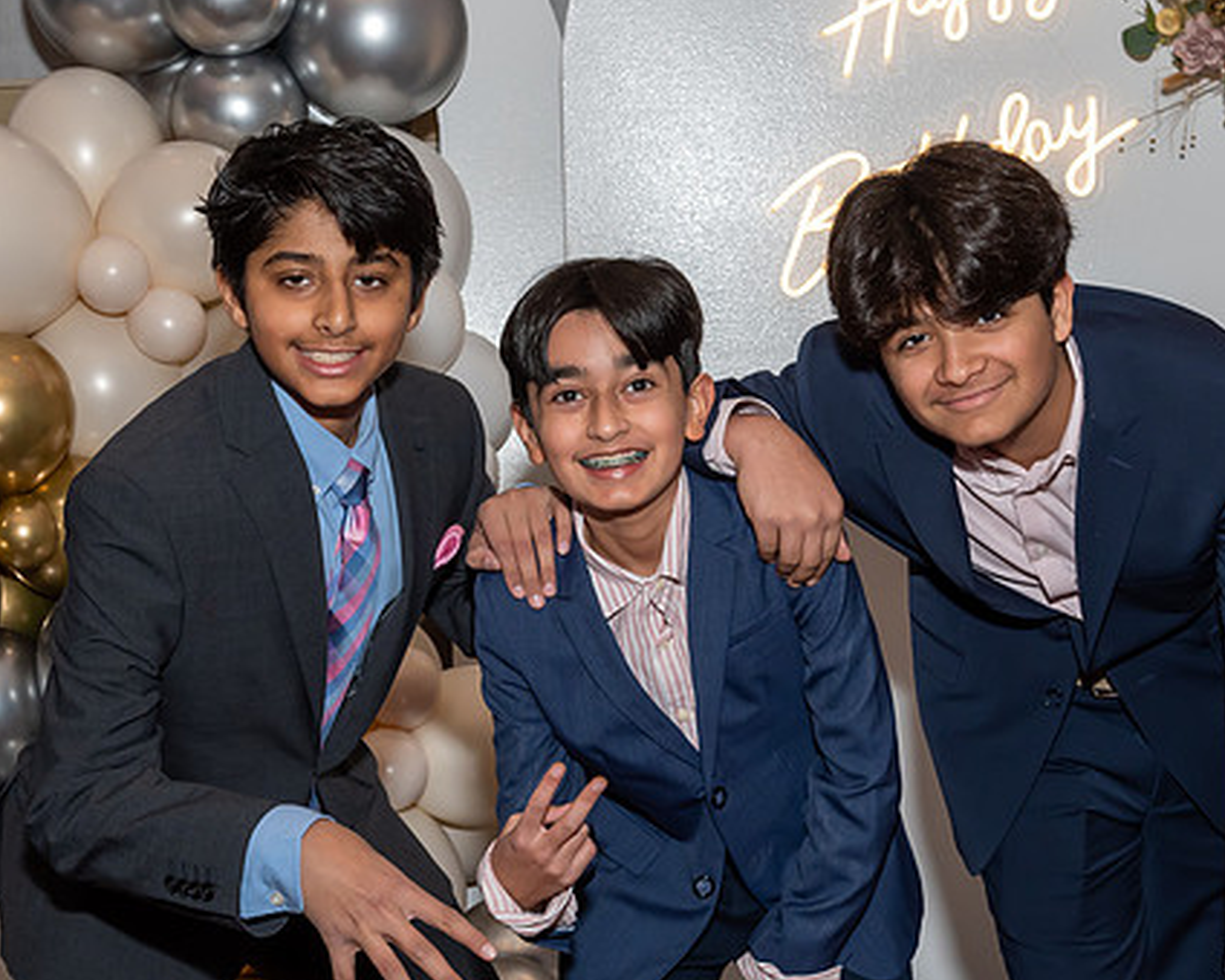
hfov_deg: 25.1
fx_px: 2755
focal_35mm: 76
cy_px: 588
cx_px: 592
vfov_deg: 20.1
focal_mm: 32
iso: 500
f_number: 7.1
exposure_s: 1/250
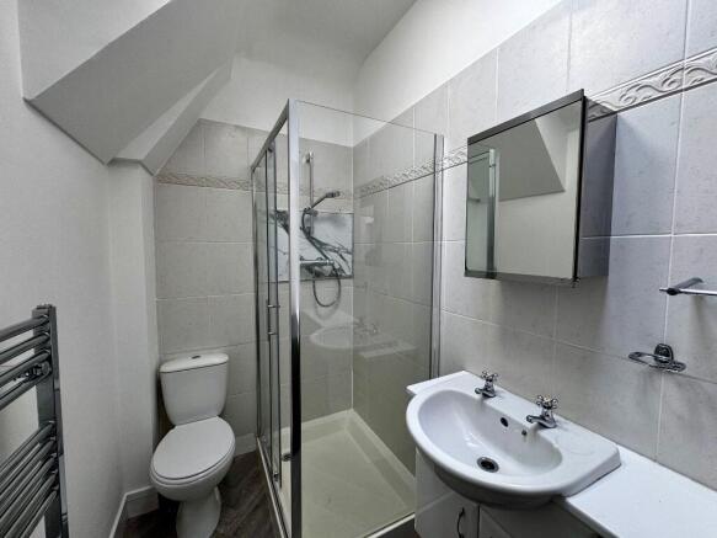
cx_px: 358
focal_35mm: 14
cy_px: 269
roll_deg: -0.1
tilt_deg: -3.7
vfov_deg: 85.7
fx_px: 290
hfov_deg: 102.1
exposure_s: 1/100
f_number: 2.2
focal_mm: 2.22
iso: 100
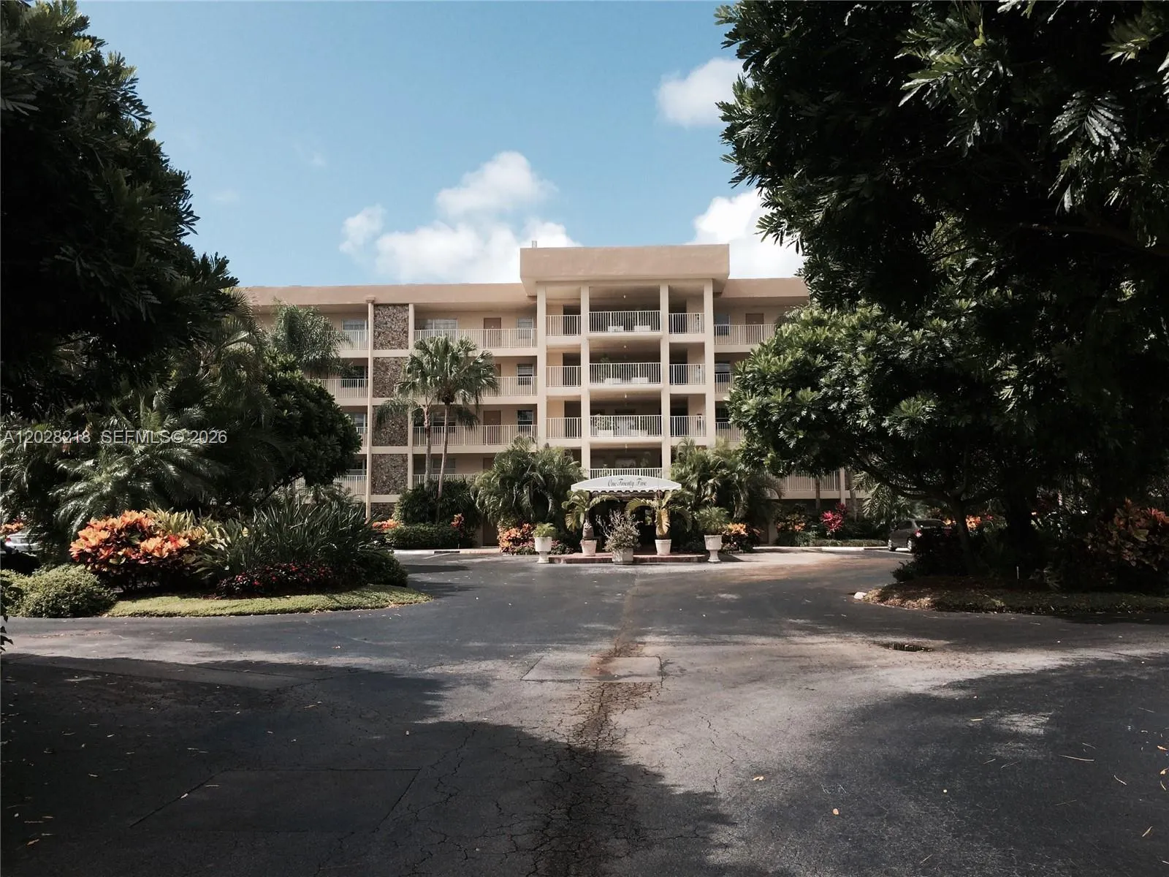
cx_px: 584
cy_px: 438
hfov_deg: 60.0
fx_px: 1013
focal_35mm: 30
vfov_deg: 46.8
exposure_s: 1/1642
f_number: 2.2
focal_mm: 4.12
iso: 40
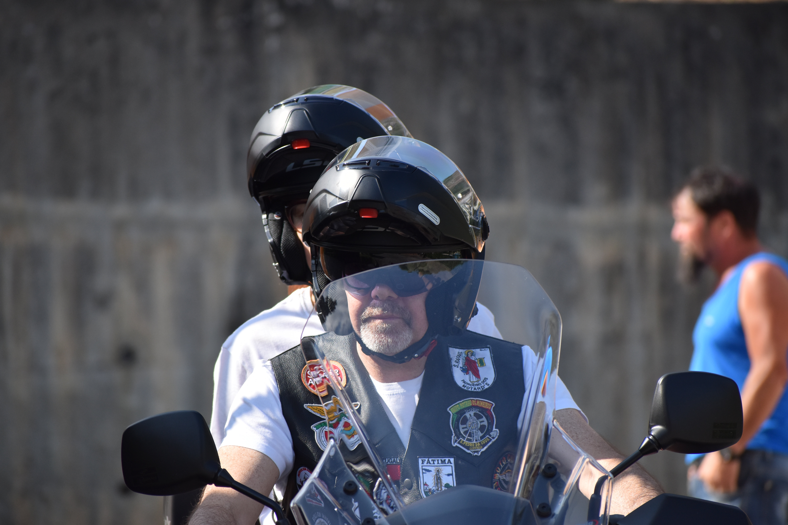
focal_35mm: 300
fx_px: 6566
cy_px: 262
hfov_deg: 6.9
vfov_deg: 4.6
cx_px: 394
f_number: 5.6
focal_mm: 200
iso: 400
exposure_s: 1/1600
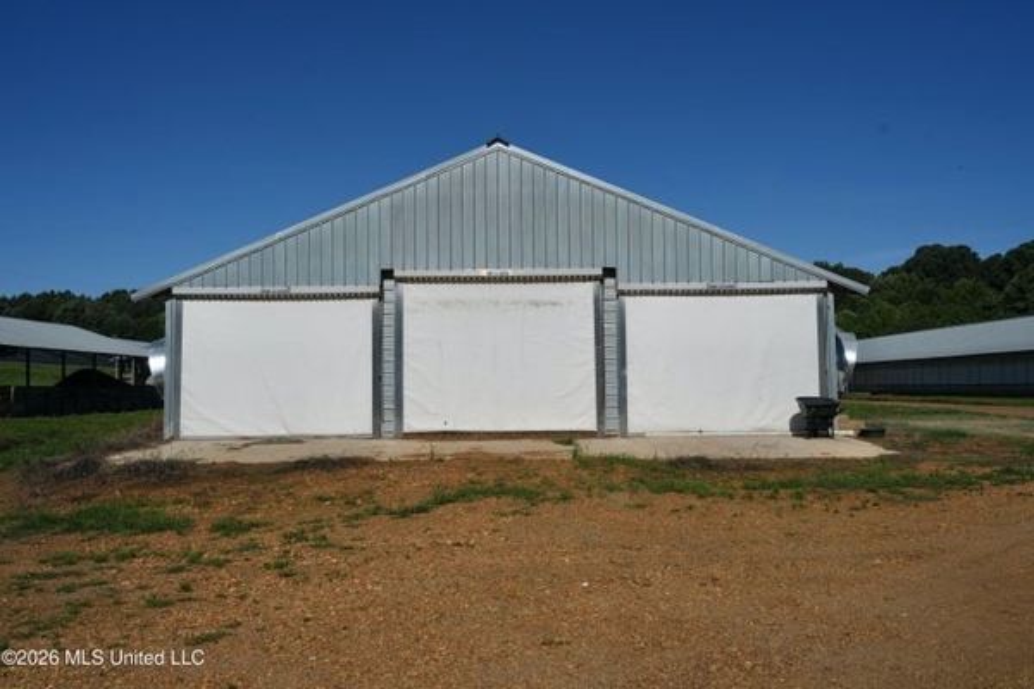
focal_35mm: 34
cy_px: 344
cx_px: 517
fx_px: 976
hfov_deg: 55.8
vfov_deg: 38.9
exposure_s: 1/4000
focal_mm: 34
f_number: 7.1
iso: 320
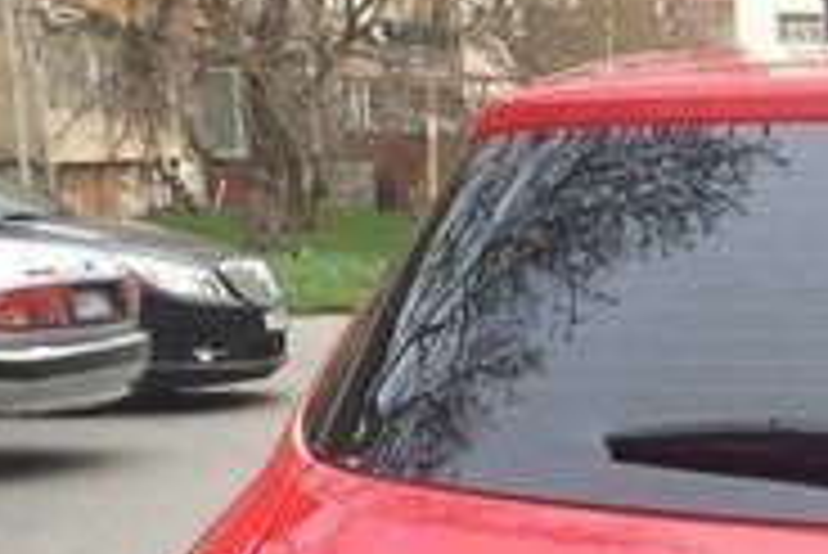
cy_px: 826
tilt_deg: -15.0
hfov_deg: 17.9
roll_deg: -0.1
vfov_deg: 12.1
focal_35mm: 108
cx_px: 1030
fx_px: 2486
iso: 40
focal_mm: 4.15
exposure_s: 1/33
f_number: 2.2
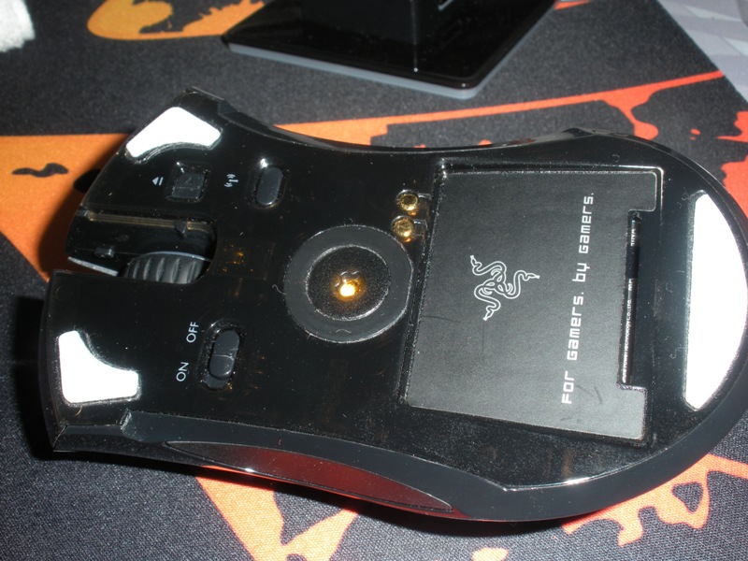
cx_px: 374
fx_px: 951
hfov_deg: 42.9
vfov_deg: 32.9
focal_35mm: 44
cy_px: 280
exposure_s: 1/60
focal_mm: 7.7
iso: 64
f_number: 6.4
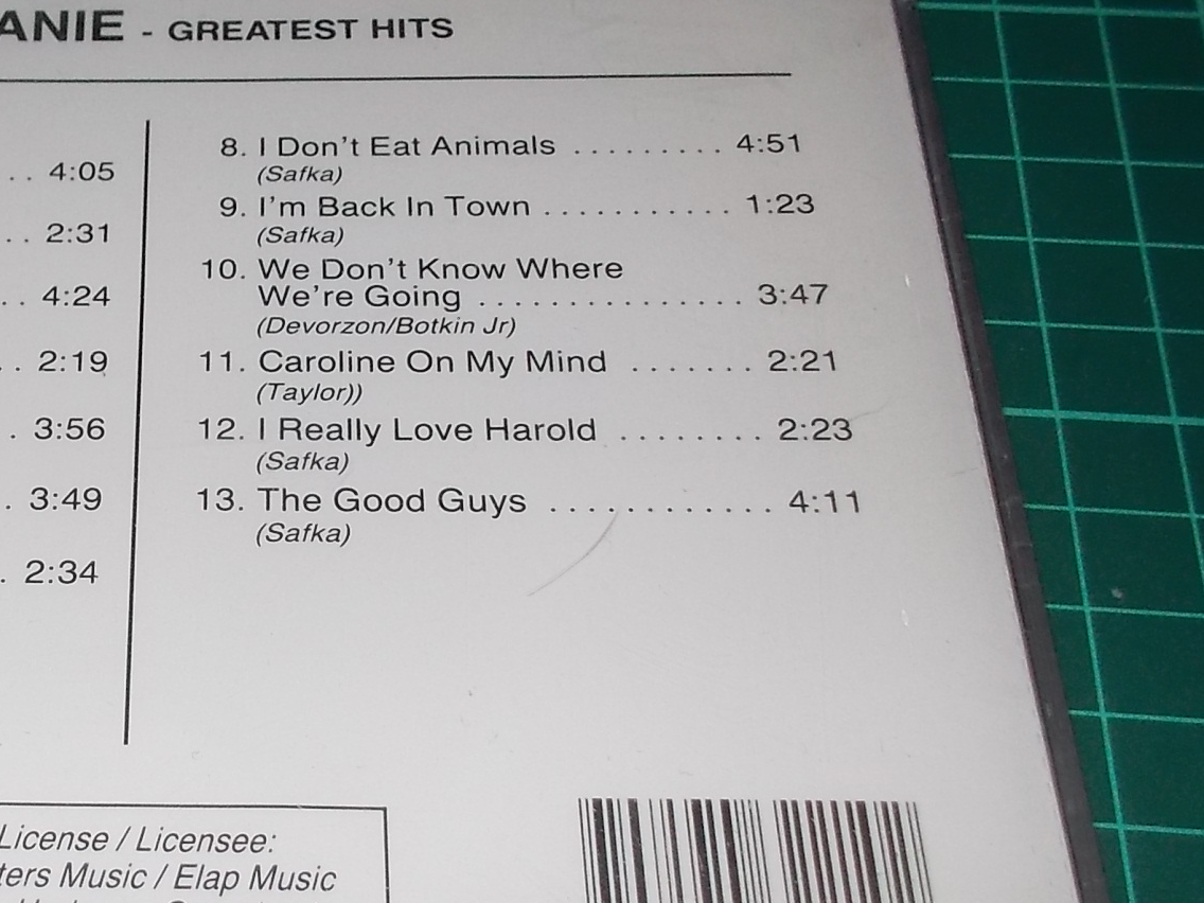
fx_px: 2017
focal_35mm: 58
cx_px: 156
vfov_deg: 25.2
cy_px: 567
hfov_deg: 31.9
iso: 200
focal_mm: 4.1
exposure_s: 1/30
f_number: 3.3
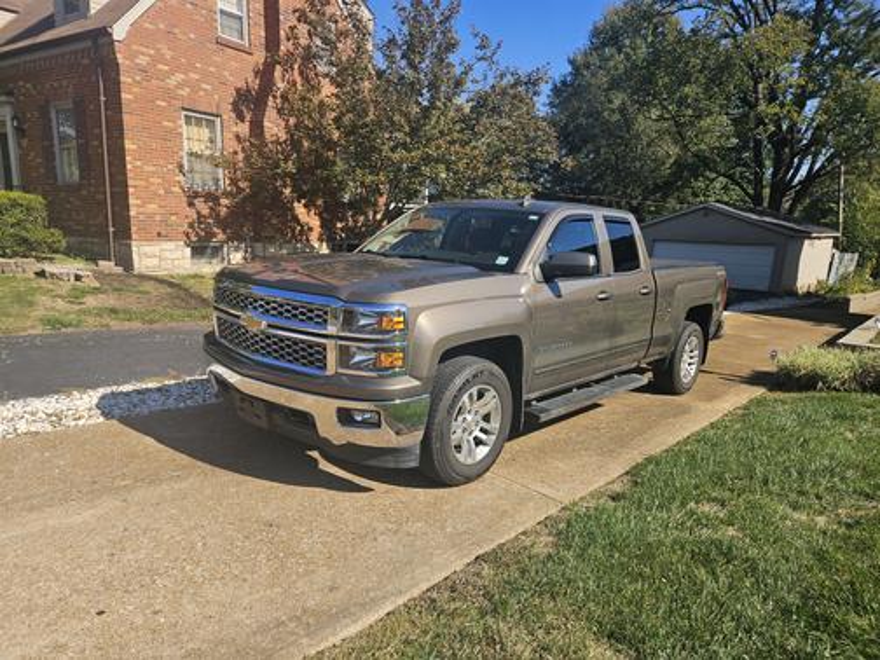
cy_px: 330
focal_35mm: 23
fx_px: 585
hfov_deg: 73.9
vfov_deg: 58.9
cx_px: 440
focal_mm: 5.4
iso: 25
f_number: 1.8
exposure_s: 1/1376
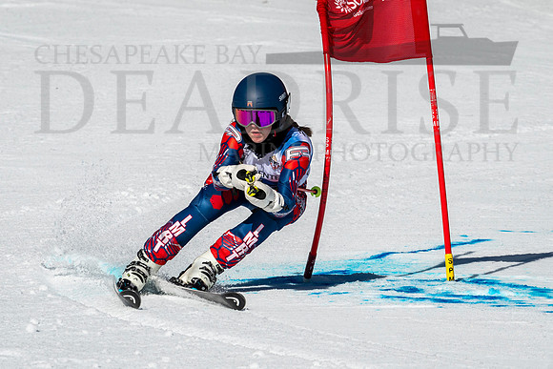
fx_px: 13296
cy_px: 166
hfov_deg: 2.4
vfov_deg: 1.6
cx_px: 267
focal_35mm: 865
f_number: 8
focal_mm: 400
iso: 200
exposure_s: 1/2000
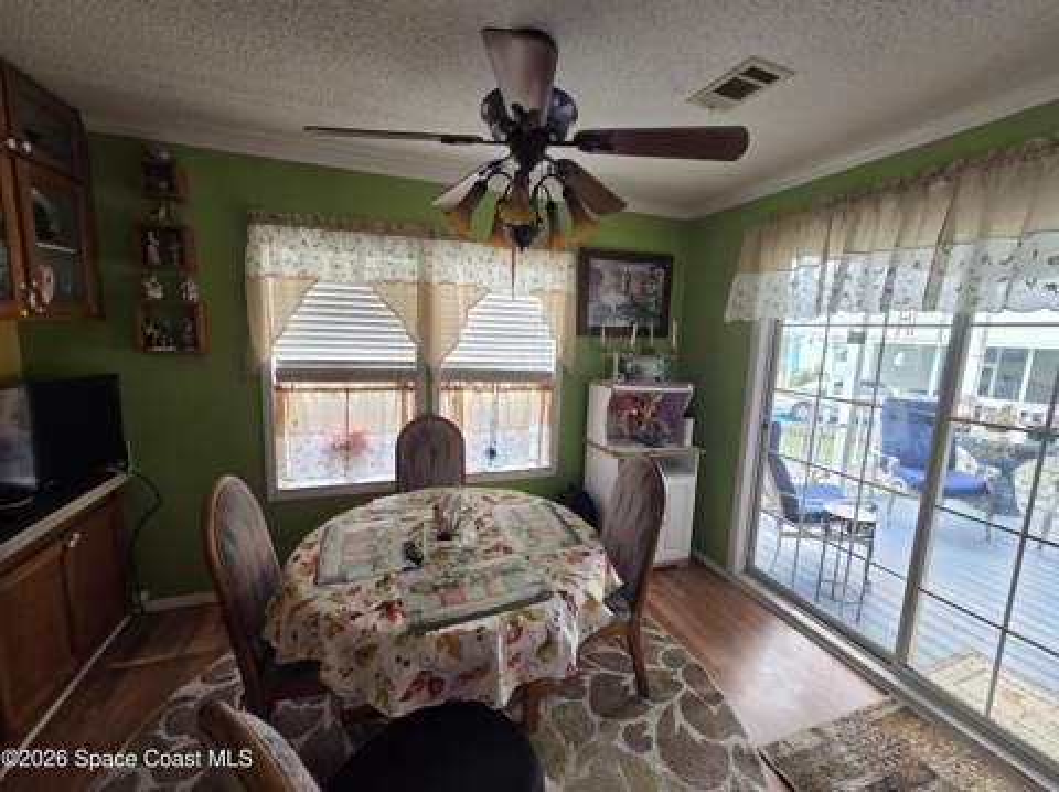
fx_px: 397
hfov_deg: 106.2
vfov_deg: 89.8
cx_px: 530
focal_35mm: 13
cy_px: 396
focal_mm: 2.2
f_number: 2.2
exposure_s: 1/120
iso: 64
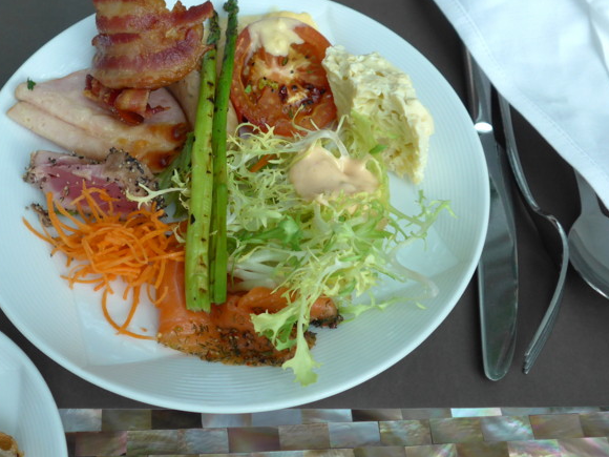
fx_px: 704
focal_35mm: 40
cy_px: 227
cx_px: 219
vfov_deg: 36.0
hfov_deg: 46.3
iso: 160
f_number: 2.2
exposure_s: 1/250
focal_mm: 6
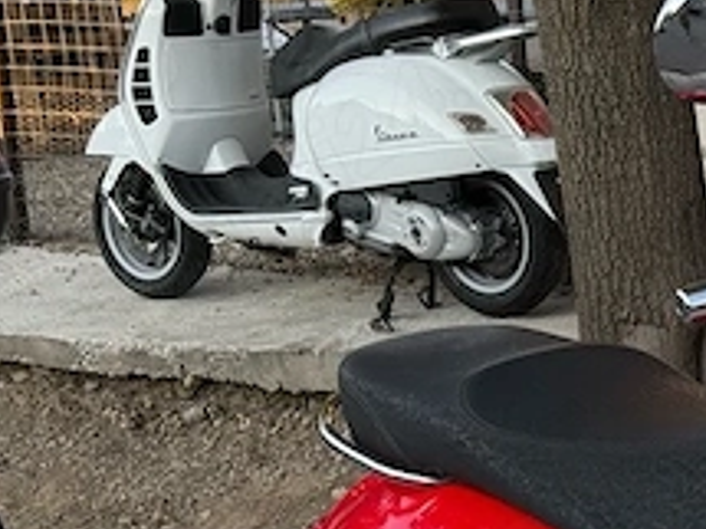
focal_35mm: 134
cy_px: 687
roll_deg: +1.3
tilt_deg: -18.3
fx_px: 2731
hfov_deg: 14.0
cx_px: 982
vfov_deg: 10.8
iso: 80
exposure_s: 1/212
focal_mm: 6.76
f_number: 1.78
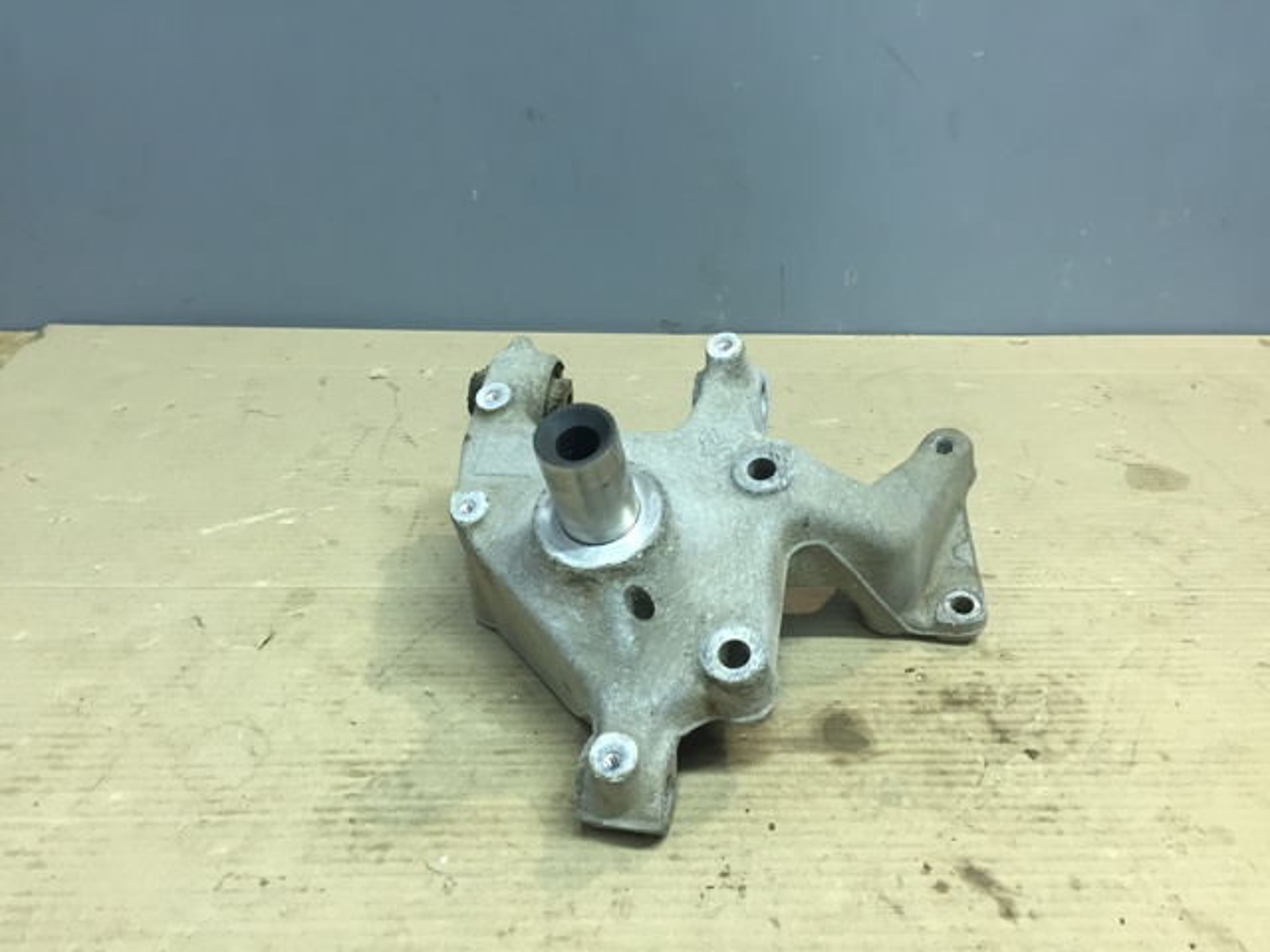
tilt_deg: -27.7
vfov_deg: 48.2
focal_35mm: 29
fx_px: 1064
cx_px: 635
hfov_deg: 61.7
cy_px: 476
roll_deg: -2.6
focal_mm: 4.15
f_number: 2.2
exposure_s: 1/33
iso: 80
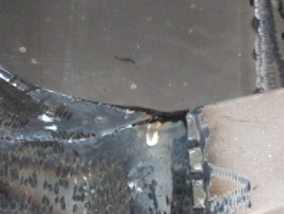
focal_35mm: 140
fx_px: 1150
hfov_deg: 14.1
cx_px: 148
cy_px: 50
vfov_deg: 10.6
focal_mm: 6.2
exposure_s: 1/60
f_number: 2.8
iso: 64
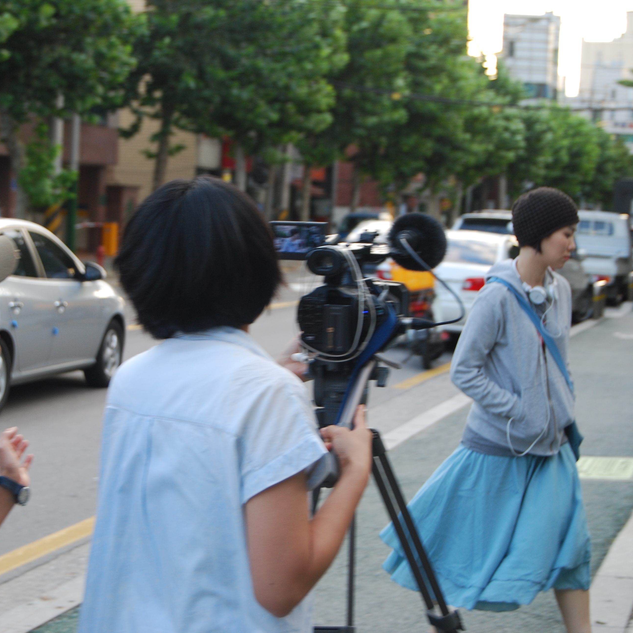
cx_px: 212
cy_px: 316
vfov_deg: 20.0
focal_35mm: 87
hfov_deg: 20.0
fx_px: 1793
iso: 200
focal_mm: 45
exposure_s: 1/60
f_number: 5.3
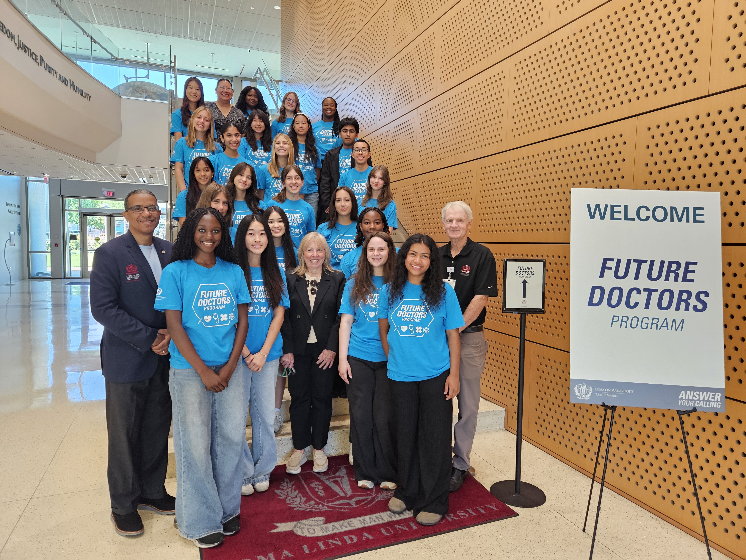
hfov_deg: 73.9
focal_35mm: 23
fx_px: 496
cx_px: 373
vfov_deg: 58.9
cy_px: 280
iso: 200
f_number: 1.8
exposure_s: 1/120
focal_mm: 5.4
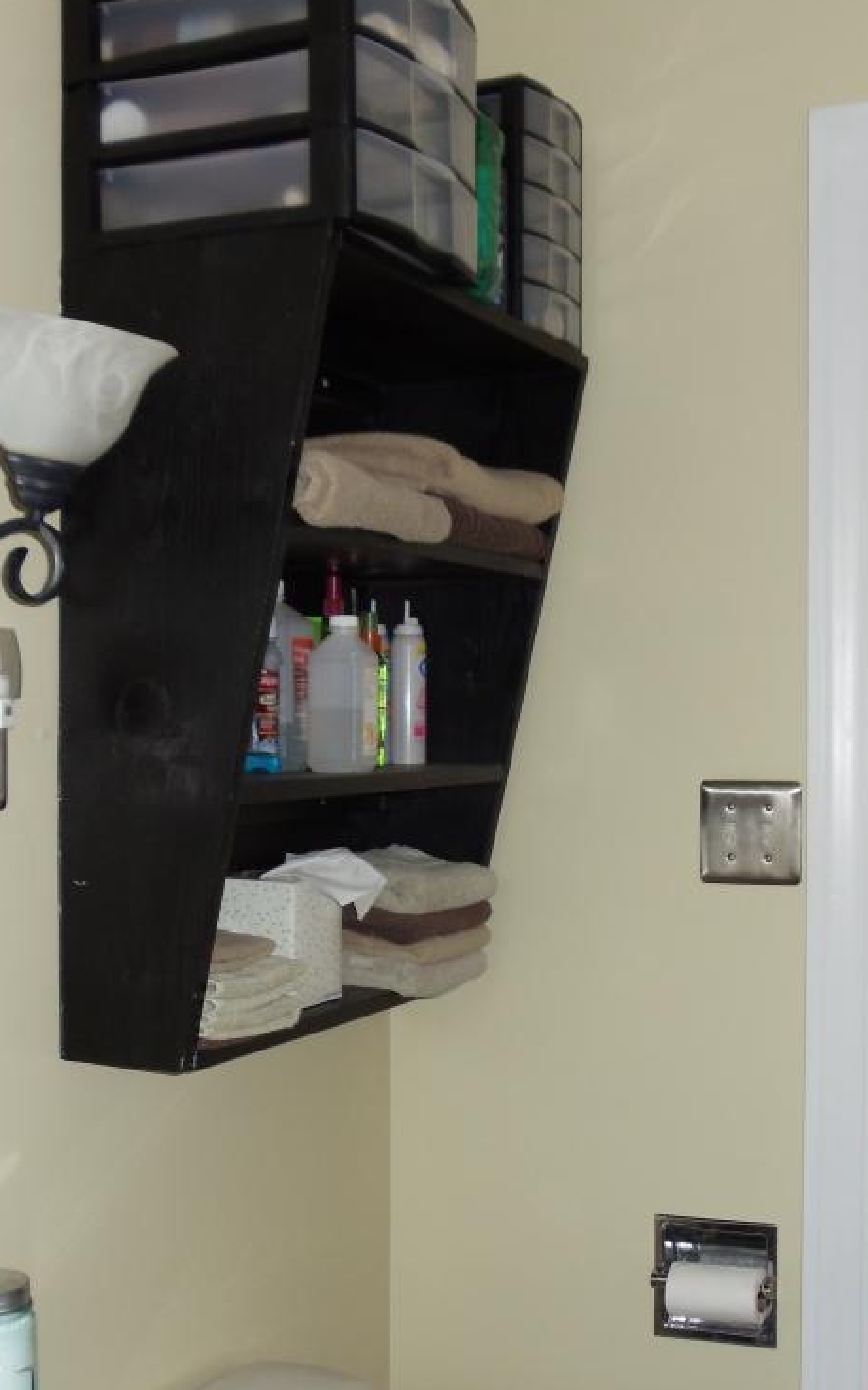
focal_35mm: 65
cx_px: 463
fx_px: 2462
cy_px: 714
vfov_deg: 31.5
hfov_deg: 20.0
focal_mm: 6
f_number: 3.5
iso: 100
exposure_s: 1/30
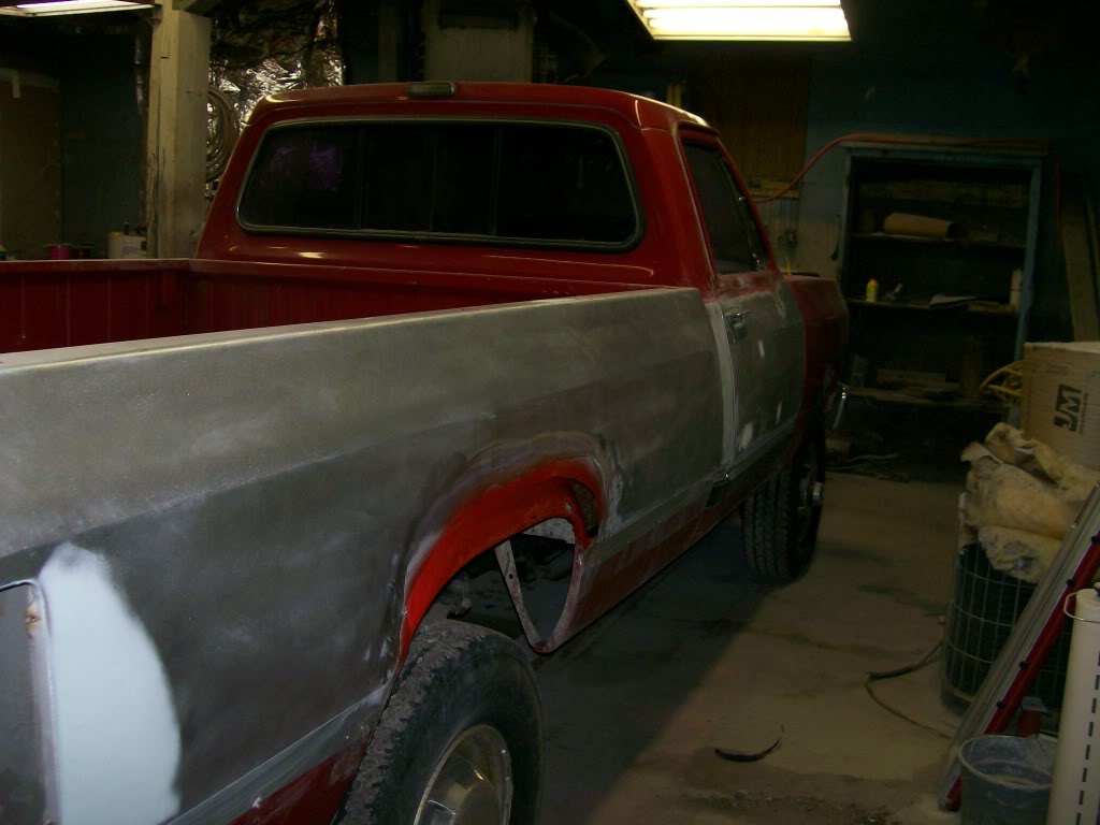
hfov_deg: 51.4
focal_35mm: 36
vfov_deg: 39.7
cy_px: 412
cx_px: 550
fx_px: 1144
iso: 80
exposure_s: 1/64
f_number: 2.7
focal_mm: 6
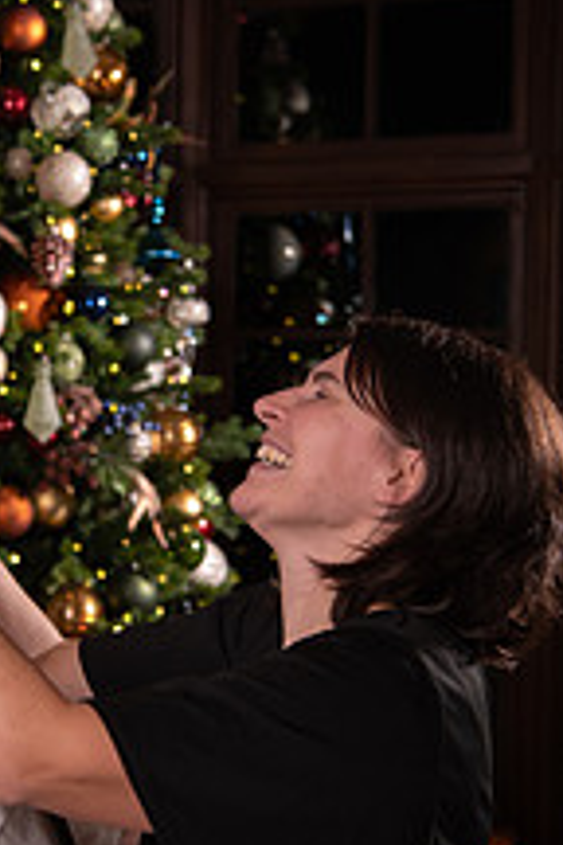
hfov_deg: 13.0
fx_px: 2439
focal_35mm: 104
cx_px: 49
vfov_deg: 19.6
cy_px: 466
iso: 1600
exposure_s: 1/250
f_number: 4
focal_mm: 50
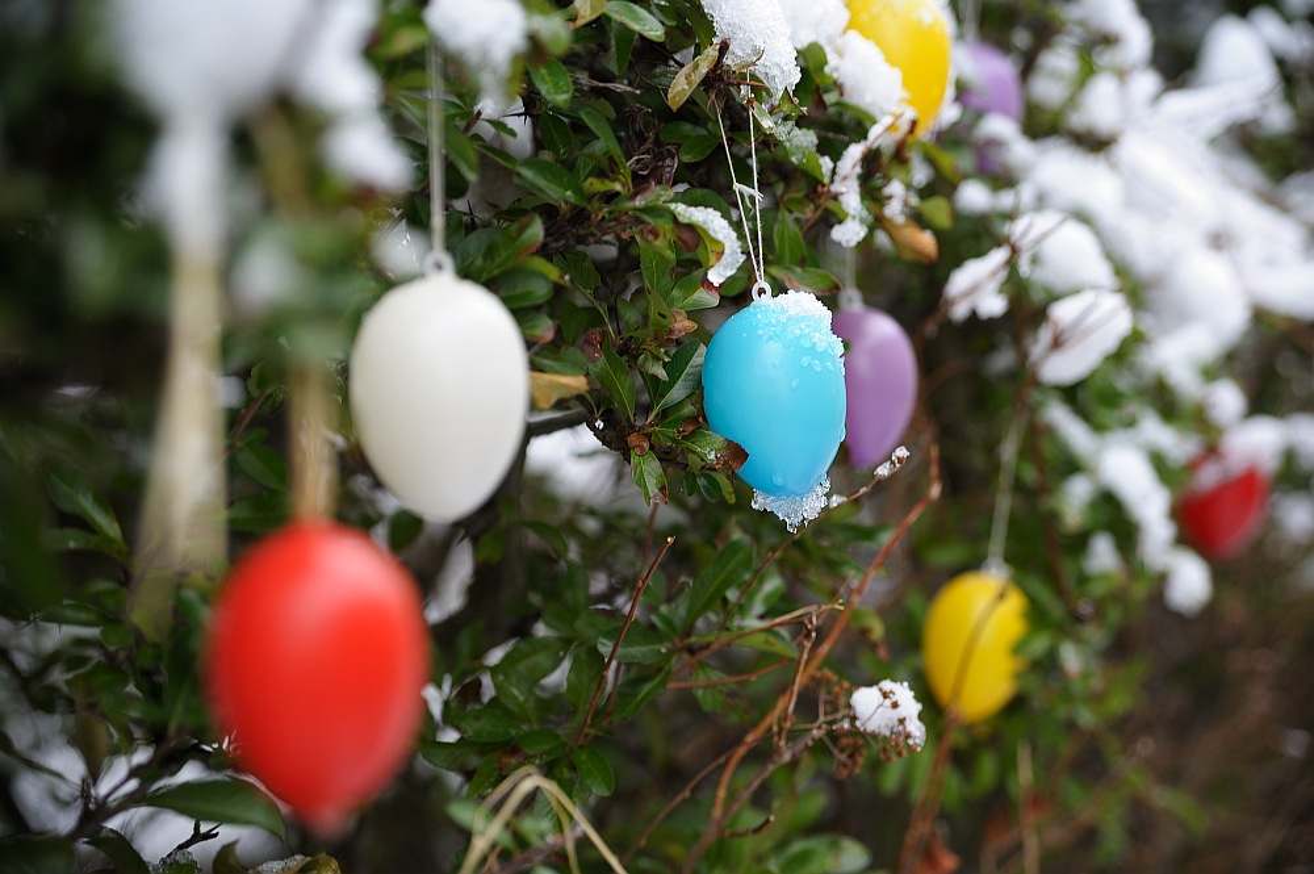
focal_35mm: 66
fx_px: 2407
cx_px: 657
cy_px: 437
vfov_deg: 20.6
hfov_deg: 30.5
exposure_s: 1/60
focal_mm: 66
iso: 200
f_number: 3.5
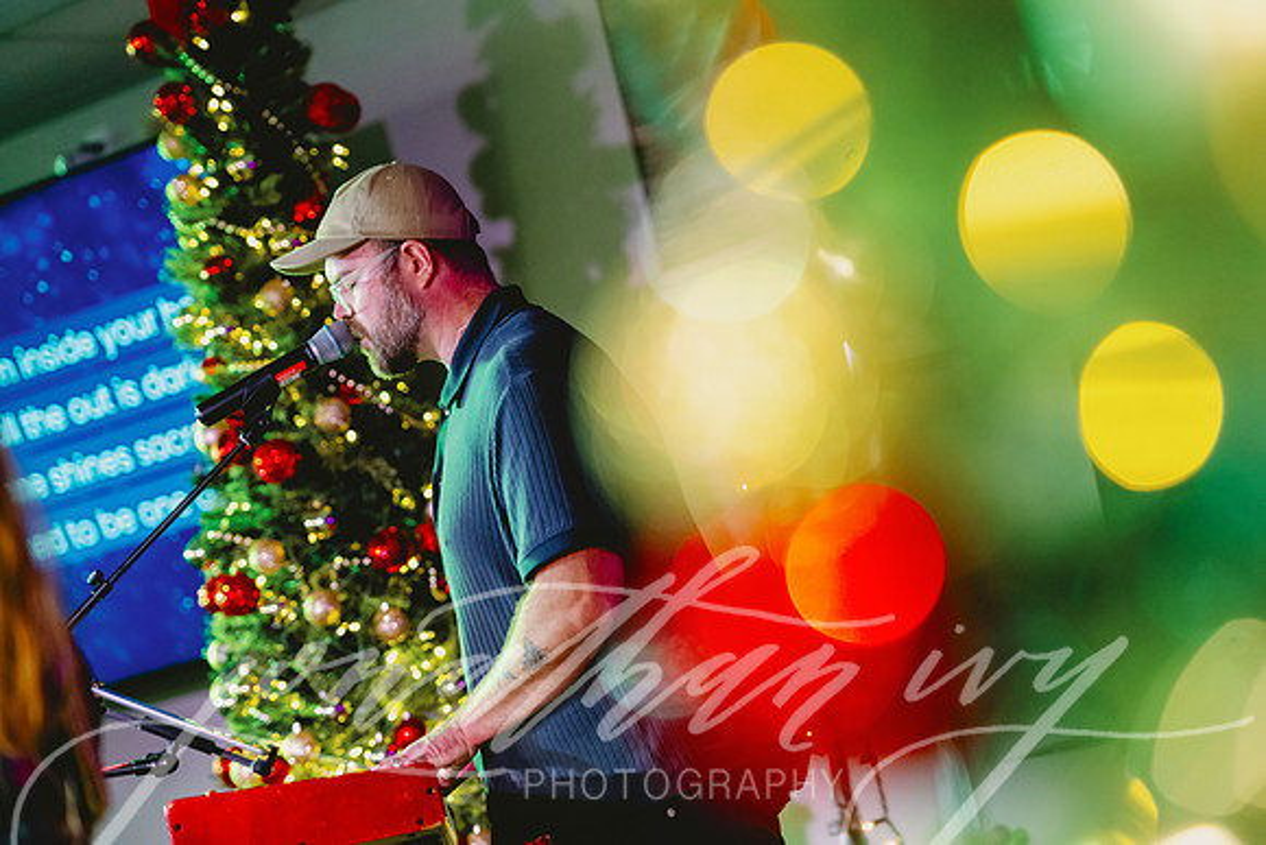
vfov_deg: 10.2
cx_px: 633
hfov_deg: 15.2
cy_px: 422
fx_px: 4748
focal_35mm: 135
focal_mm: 135
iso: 3200
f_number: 2.8
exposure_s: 1/250
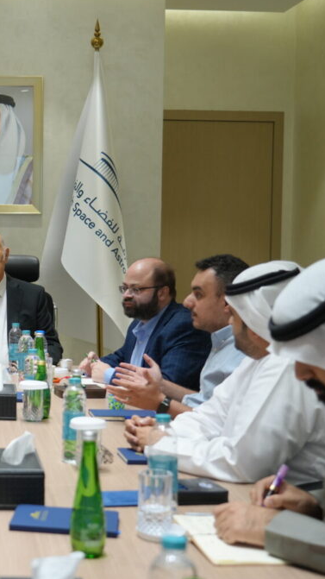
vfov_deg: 32.8
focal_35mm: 64
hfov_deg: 17.9
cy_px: 289
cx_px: -58
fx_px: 981
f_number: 4
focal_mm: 40
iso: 640
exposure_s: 1/160
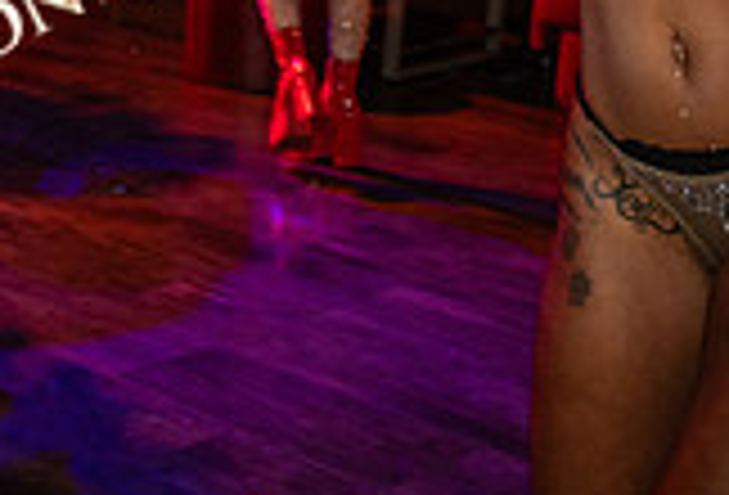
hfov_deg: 20.4
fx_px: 1792
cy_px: 81
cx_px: -298
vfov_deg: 15.6
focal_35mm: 88
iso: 1250
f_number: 2.8
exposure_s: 1/100
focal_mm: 24
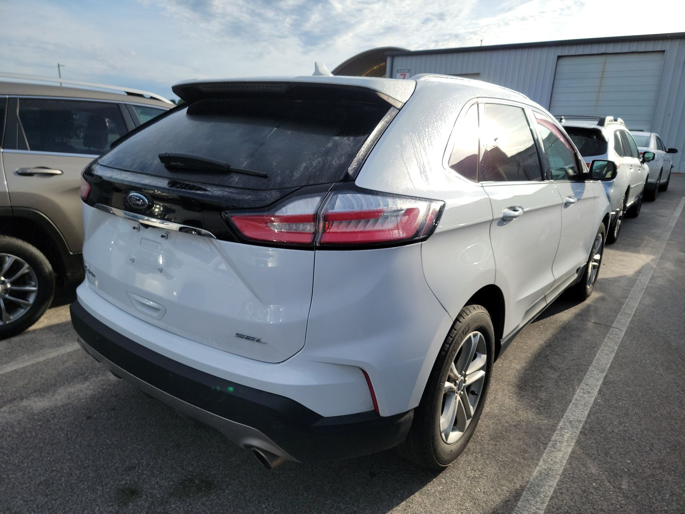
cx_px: 342
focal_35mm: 24
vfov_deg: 56.8
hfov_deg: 71.6
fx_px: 475
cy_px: 257
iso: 50
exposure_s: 1/651
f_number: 1.8
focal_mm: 6.7
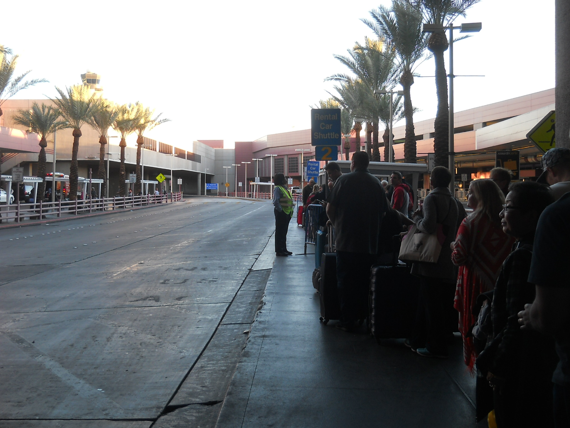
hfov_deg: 45.8
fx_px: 675
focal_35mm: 41
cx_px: 285
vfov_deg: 35.1
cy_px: 214
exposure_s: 1/60
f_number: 3.1
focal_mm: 6.72
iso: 80
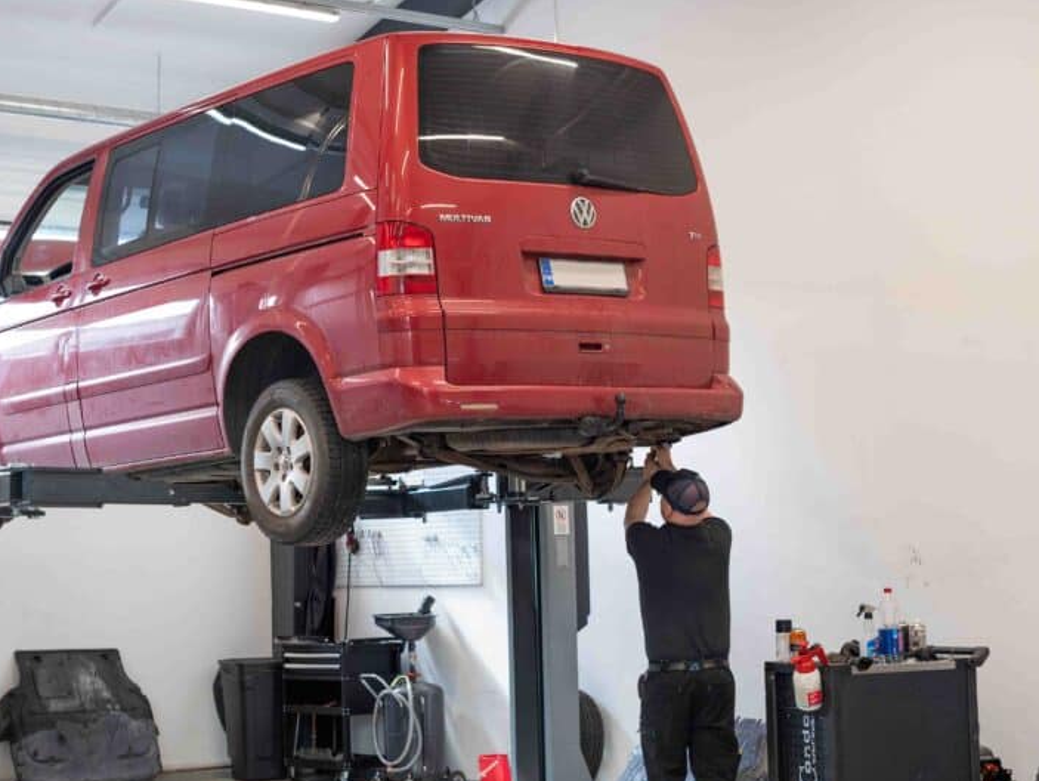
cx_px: 389
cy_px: 455
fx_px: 2102
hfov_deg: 27.7
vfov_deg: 21.0
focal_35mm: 70
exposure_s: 1/200
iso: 400
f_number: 3.2
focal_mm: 50
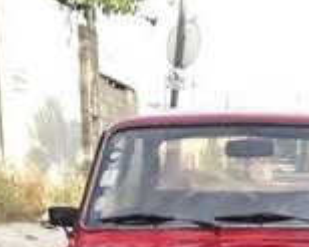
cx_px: 251
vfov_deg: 15.7
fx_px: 777
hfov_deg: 22.2
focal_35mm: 85
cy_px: 428
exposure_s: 1/340
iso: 40
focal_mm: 3.6
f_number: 1.9
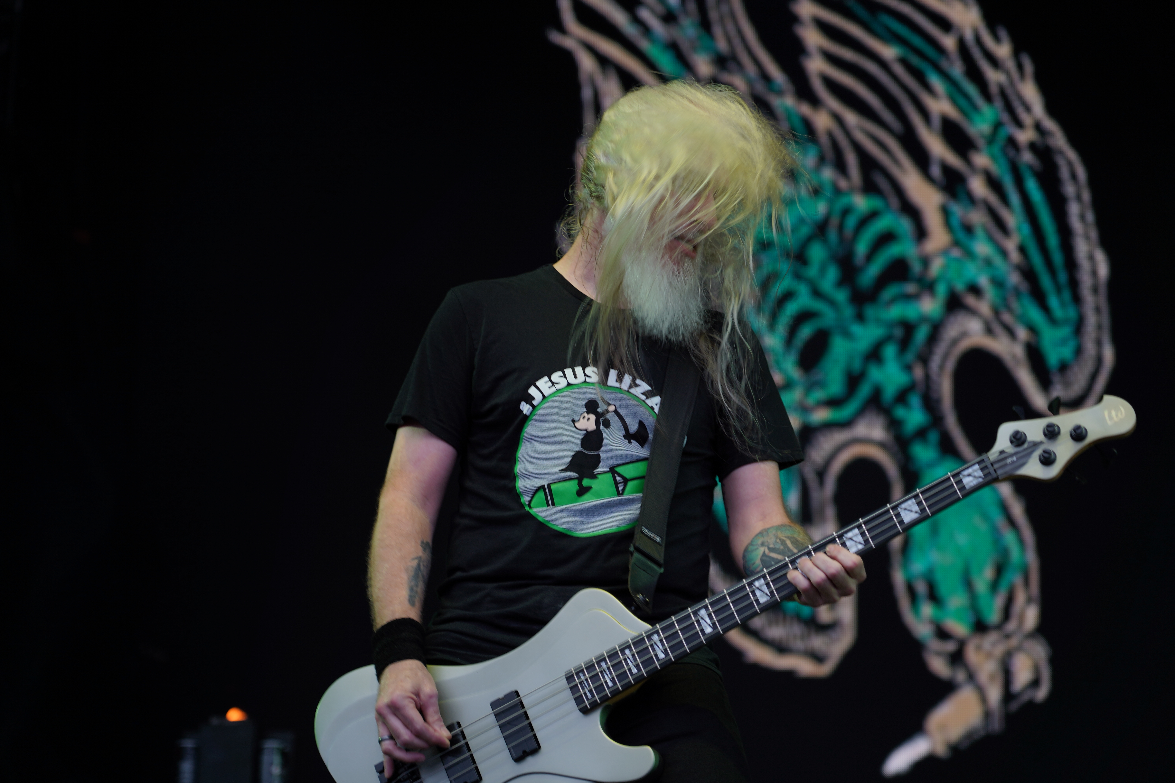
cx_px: 588
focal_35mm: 105
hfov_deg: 19.5
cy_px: 392
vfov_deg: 13.0
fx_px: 3427
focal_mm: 105
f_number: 4
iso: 100
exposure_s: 1/125
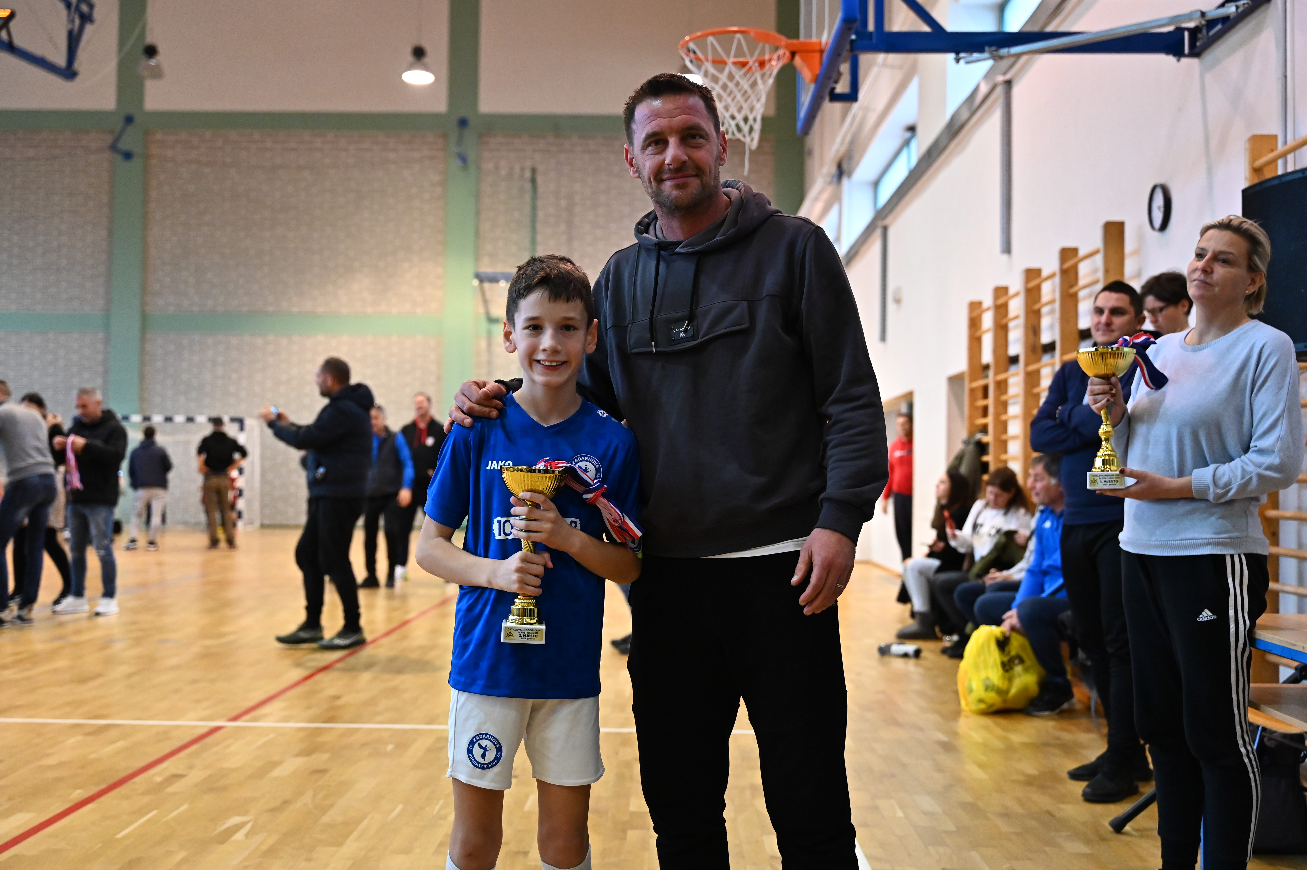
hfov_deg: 49.6
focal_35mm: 39
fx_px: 1415
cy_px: 435
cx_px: 654
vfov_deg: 34.2
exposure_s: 1/500
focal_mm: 39
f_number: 2.8
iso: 4000
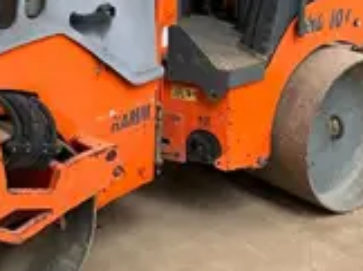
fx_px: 901
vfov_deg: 16.7
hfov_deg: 22.5
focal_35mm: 86
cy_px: -18
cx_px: 83
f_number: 1.8
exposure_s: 1/60
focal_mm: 3
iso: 80
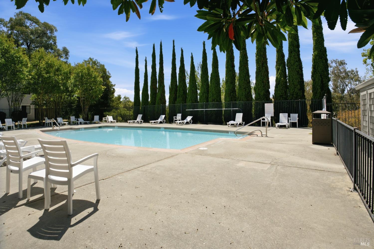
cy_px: 124
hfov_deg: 93.3
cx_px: 187
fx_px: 177
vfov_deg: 70.4
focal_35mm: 17
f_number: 8
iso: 250
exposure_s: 1/1250
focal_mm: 17
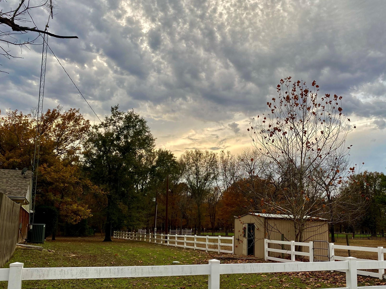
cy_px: 178
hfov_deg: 55.0
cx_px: 231
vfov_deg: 42.7
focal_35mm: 33
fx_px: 368
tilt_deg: +8.8
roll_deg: -0.5
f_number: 1.8
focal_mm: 4.25
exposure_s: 1/307
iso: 32
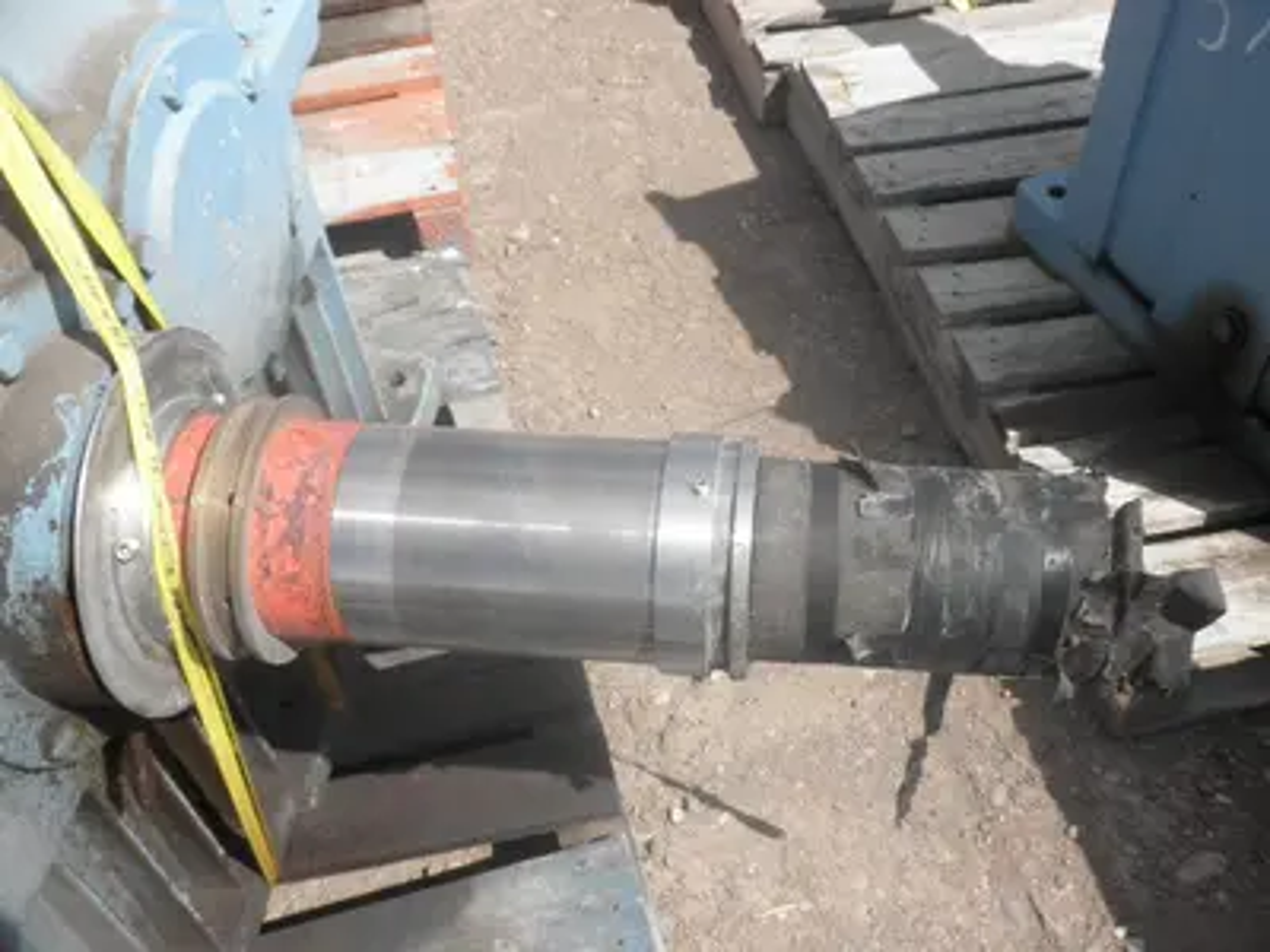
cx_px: 635
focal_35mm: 35
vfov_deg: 40.7
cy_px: 476
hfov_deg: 52.6
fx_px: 1284
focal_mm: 6.1
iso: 64
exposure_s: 1/100
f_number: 9.1
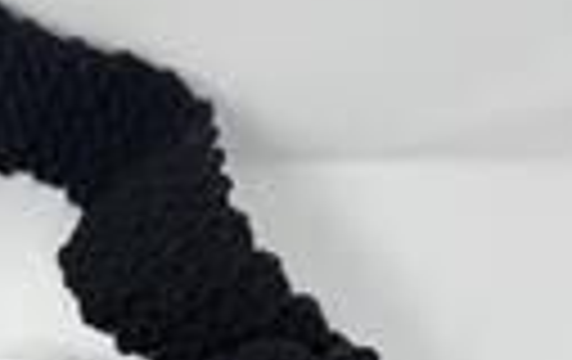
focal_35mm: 76
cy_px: 639
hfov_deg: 26.4
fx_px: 1187
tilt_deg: -74.7
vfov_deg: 15.1
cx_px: 90
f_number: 1.78
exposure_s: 1/120
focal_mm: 6.76
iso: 64
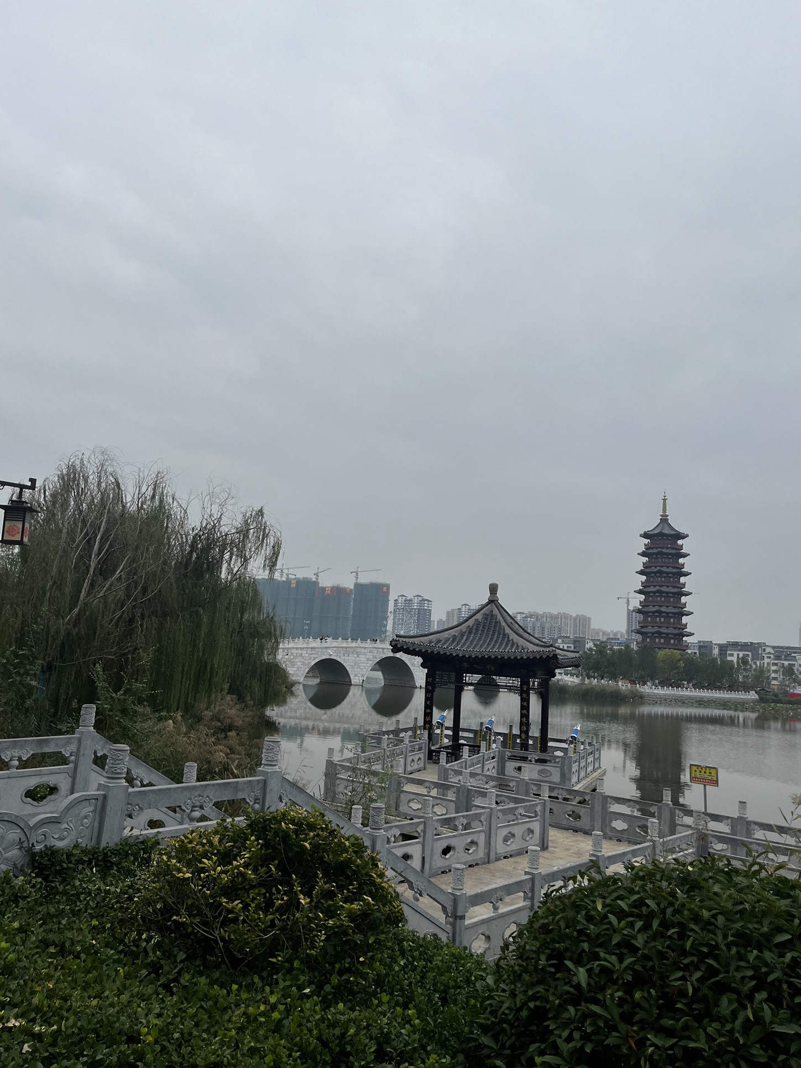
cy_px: 522
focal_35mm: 27
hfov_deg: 51.3
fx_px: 833
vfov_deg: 65.3
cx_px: 402
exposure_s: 1/959
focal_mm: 5.1
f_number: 1.6
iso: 50
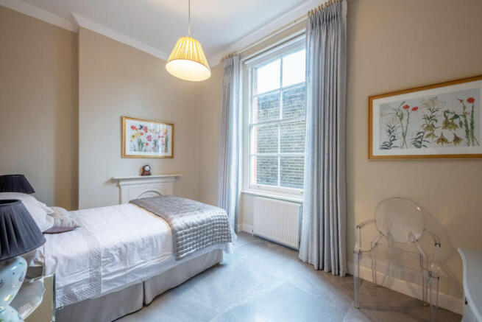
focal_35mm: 14
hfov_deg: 104.2
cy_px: 161
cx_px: 241
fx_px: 187
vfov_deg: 81.2
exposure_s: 1/125
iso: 1000
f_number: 8
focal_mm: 14
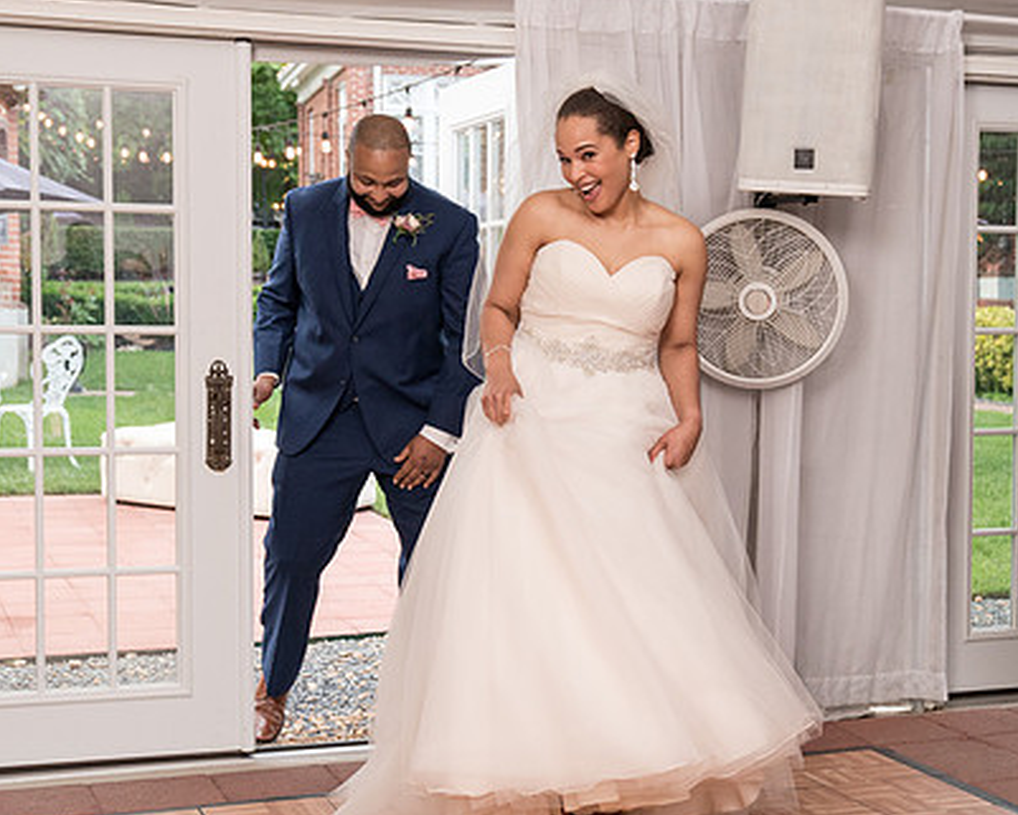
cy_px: 438
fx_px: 1868
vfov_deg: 24.6
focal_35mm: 62
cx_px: 583
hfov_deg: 30.4
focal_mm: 38
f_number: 4
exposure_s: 1/200
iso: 2000
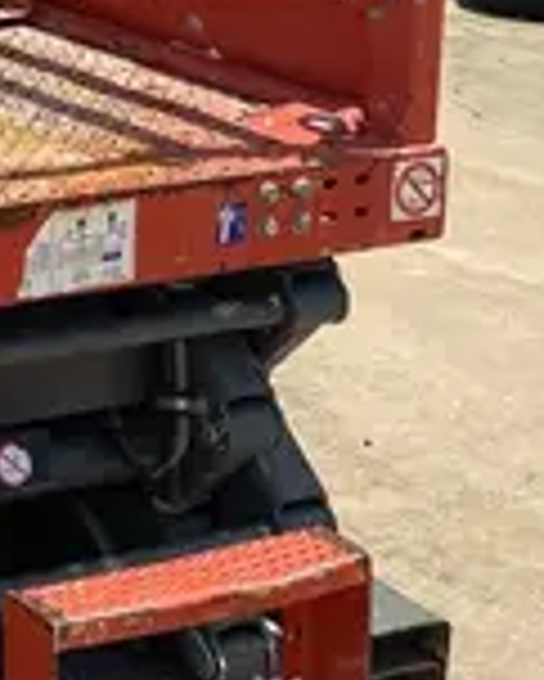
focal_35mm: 123
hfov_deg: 12.2
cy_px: 34
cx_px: -171
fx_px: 2473
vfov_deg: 15.4
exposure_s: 1/3300
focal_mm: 4.25
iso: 32
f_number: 1.8
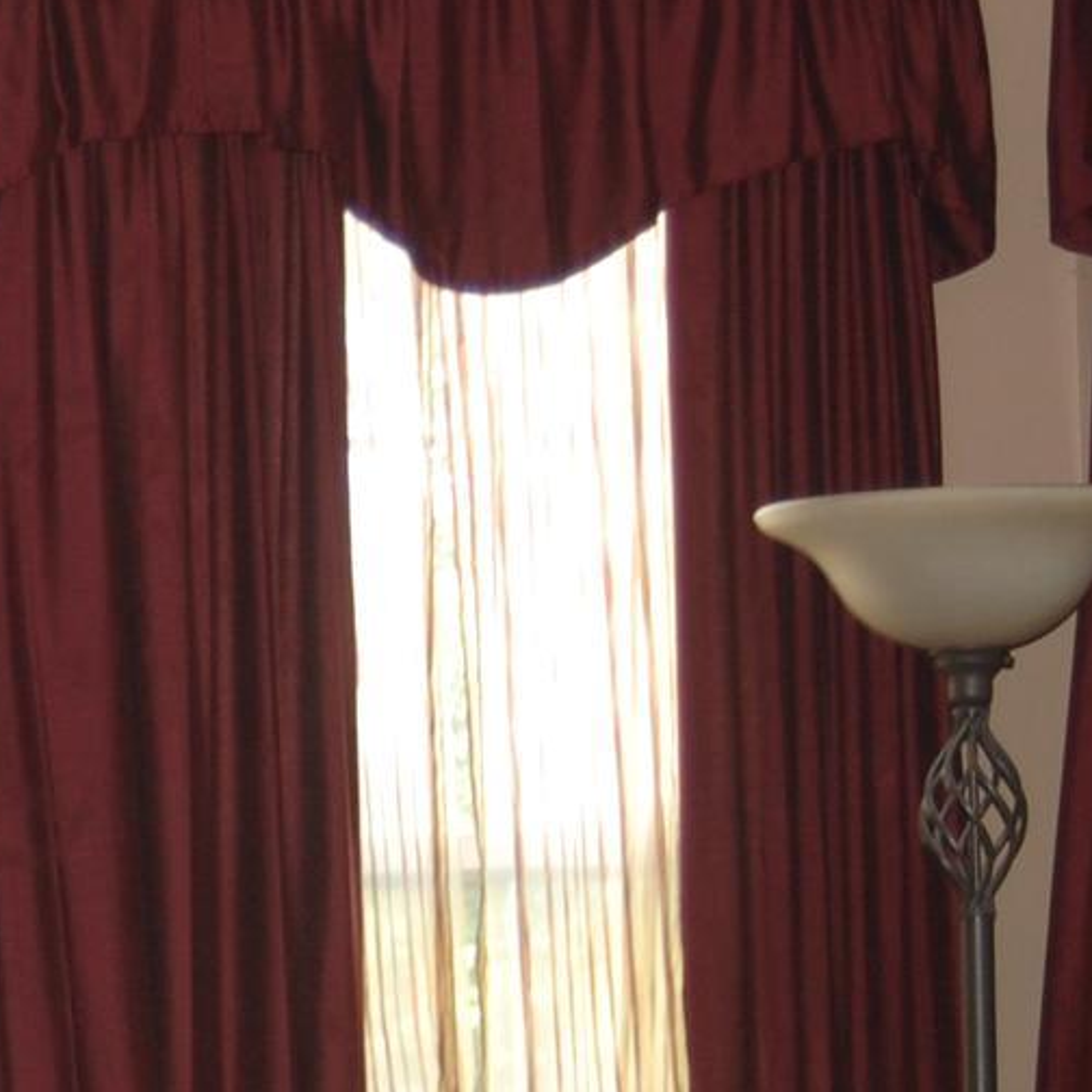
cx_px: -275
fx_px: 6282
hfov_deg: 9.8
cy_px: 1013
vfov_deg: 9.9
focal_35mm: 176
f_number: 4.5
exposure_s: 1/60
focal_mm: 34
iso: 400
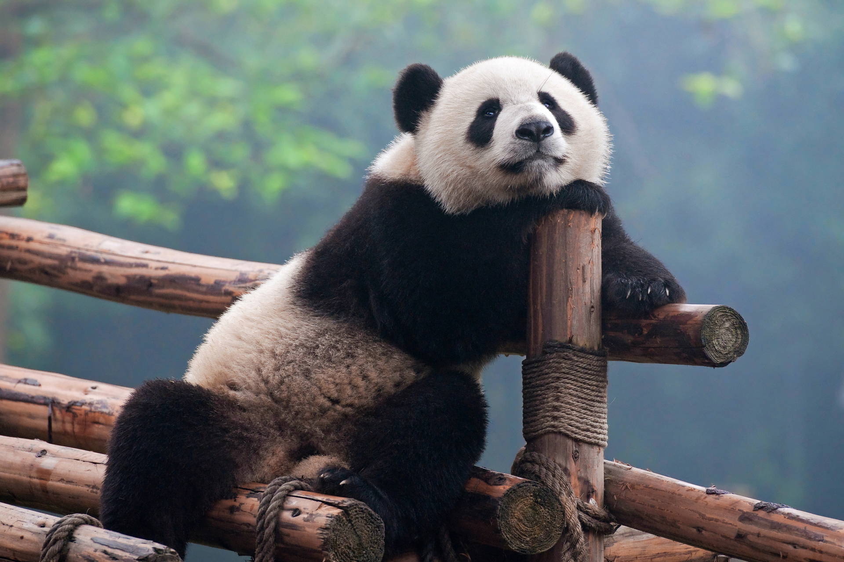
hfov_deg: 6.9
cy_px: 281
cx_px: 422
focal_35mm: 300
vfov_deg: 4.6
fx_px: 7033
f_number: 4
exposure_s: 1/250
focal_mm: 200
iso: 640
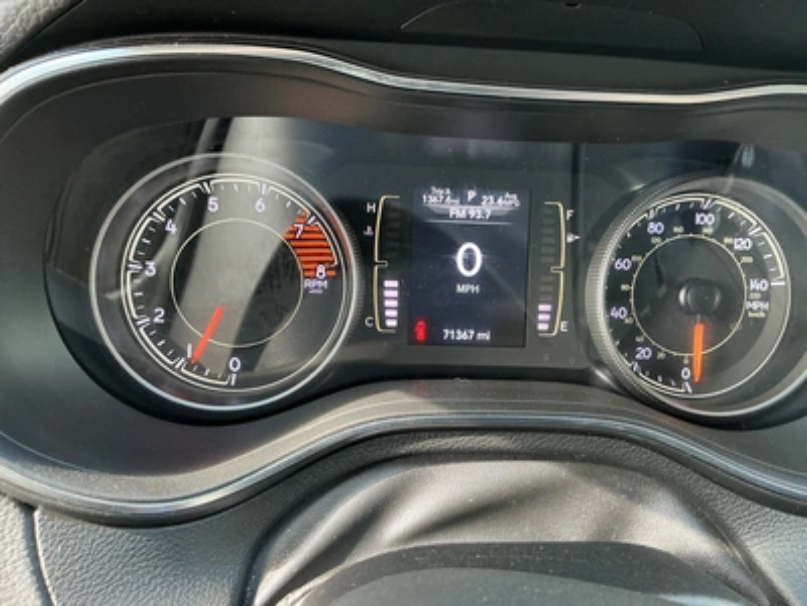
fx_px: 653
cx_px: 404
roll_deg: -3.6
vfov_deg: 49.7
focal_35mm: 28
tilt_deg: -25.8
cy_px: 303
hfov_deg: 63.4
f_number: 1.8
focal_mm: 3
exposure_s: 1/60
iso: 160
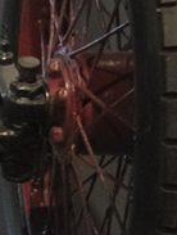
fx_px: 1923
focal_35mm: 283
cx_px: -404
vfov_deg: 7.0
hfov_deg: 4.9
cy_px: 121
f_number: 5
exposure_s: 1/125
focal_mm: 24
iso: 5000
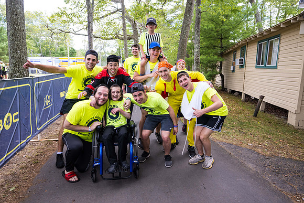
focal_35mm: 22
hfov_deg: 79.9
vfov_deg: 58.4
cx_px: 152
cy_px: 102
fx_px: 182
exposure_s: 1/500
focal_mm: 21.5
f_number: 4
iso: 720
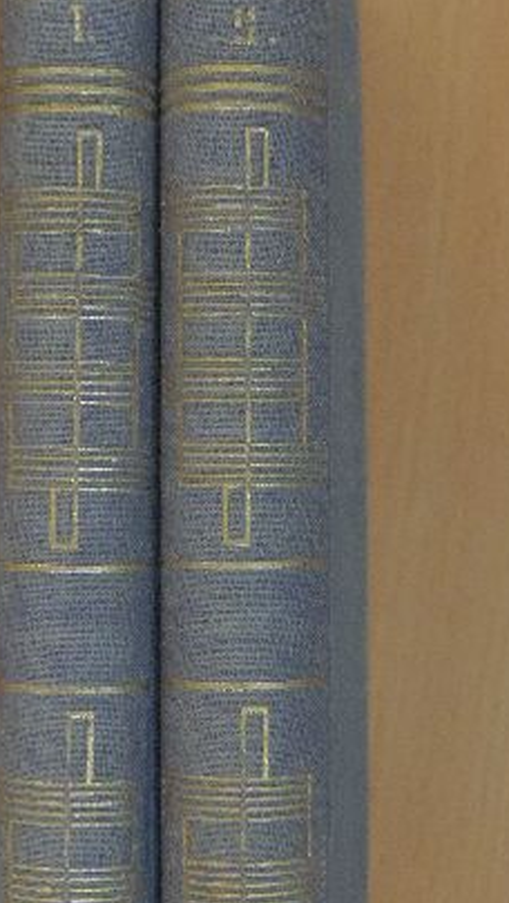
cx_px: 219
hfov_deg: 14.9
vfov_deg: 26.2
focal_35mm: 81
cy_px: 482
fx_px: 1942
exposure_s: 1/100
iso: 800
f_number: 3.5
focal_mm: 8.3
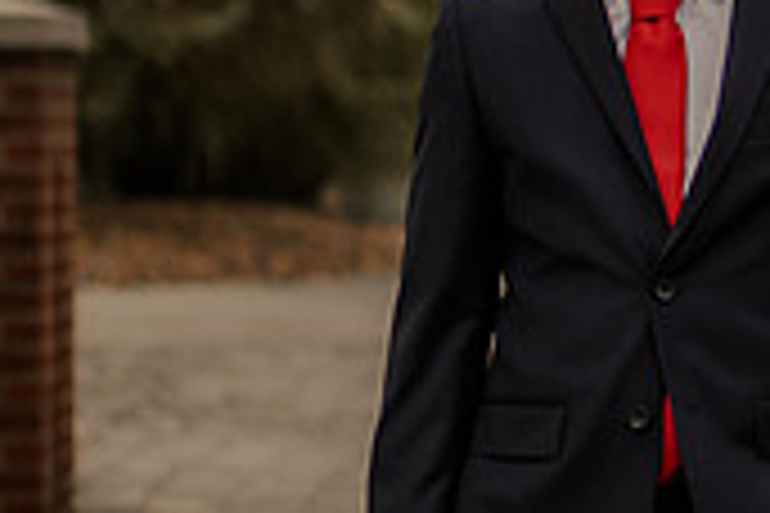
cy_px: 122
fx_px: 5454
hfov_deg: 8.0
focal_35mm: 255
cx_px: 720
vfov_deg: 5.4
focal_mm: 50
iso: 100
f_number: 1.4
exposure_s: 1/320
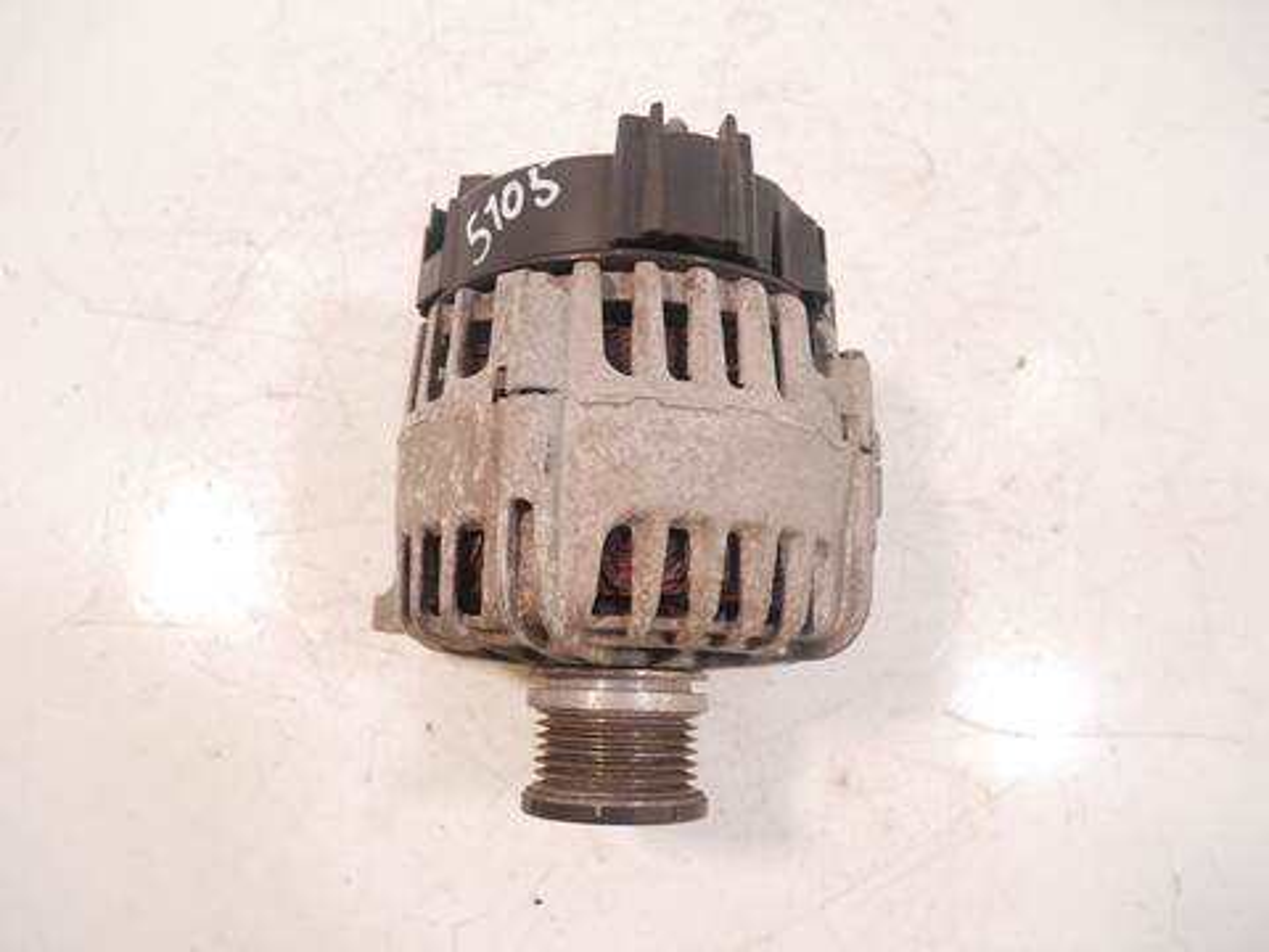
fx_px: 880
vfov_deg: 56.8
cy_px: 476
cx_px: 634
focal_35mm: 24
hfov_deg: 71.6
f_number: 3.5
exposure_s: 1/125
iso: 1600
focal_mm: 12
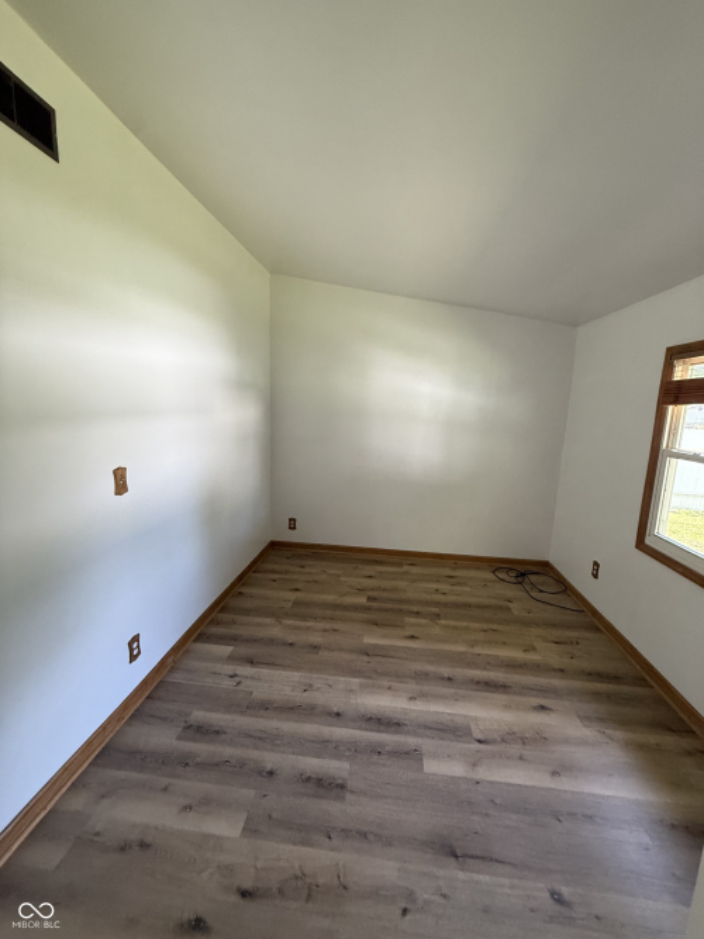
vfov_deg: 102.1
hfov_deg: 85.7
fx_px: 380
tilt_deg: -8.4
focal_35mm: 14
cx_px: 352
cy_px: 470
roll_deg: -0.9
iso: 320
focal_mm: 2.22
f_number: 2.2
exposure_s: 1/73
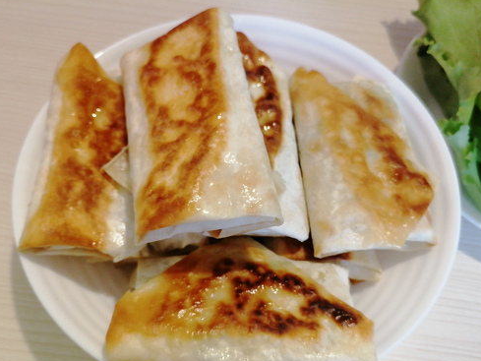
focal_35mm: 34
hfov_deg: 53.9
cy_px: 231
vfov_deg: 41.4
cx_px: 239
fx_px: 473
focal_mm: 5.4
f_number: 1.8
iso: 320
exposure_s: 1/33.3
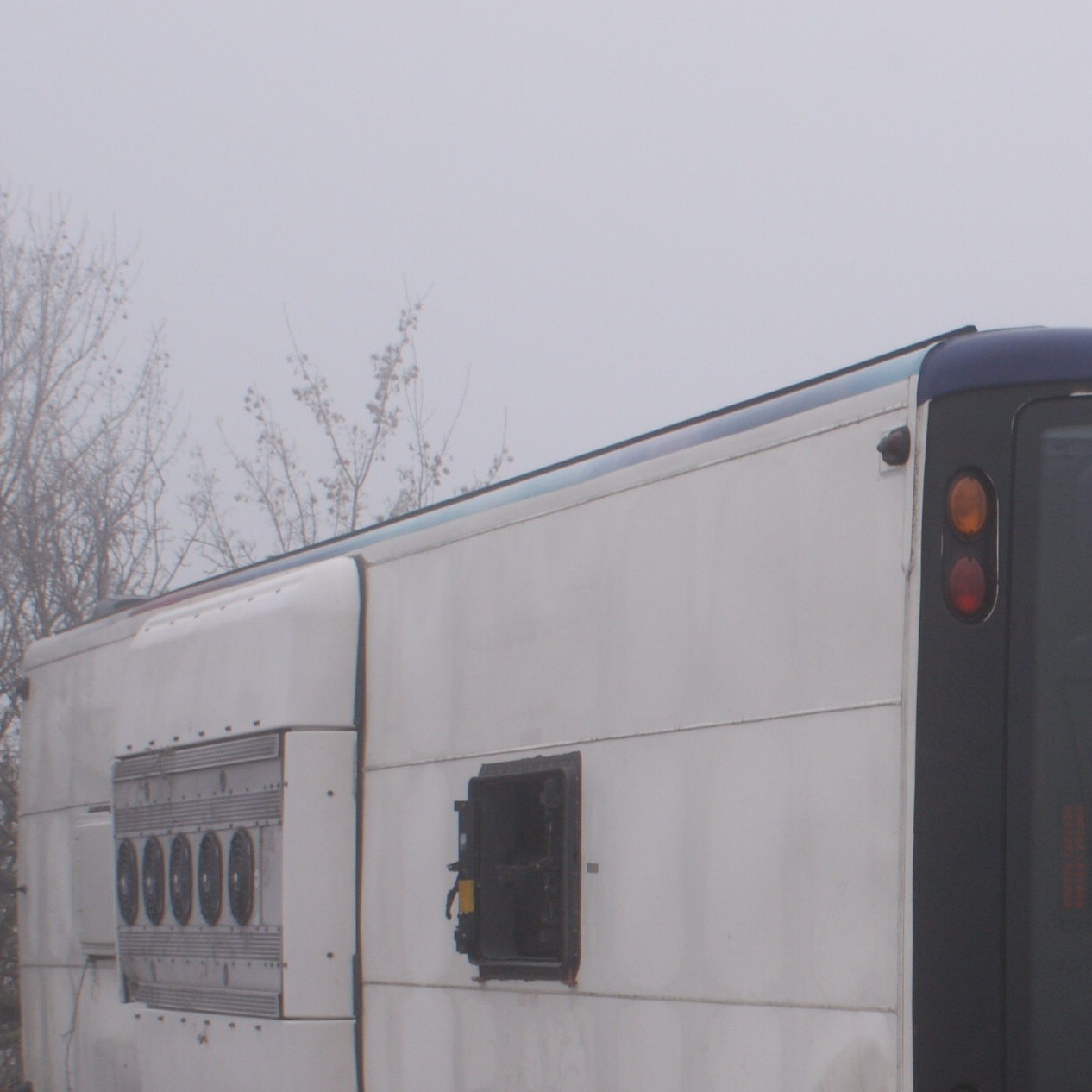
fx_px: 4288
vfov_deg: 14.4
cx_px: 1236
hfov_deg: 14.2
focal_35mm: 120
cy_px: 851
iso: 100
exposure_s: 1/100
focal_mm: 35
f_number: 10
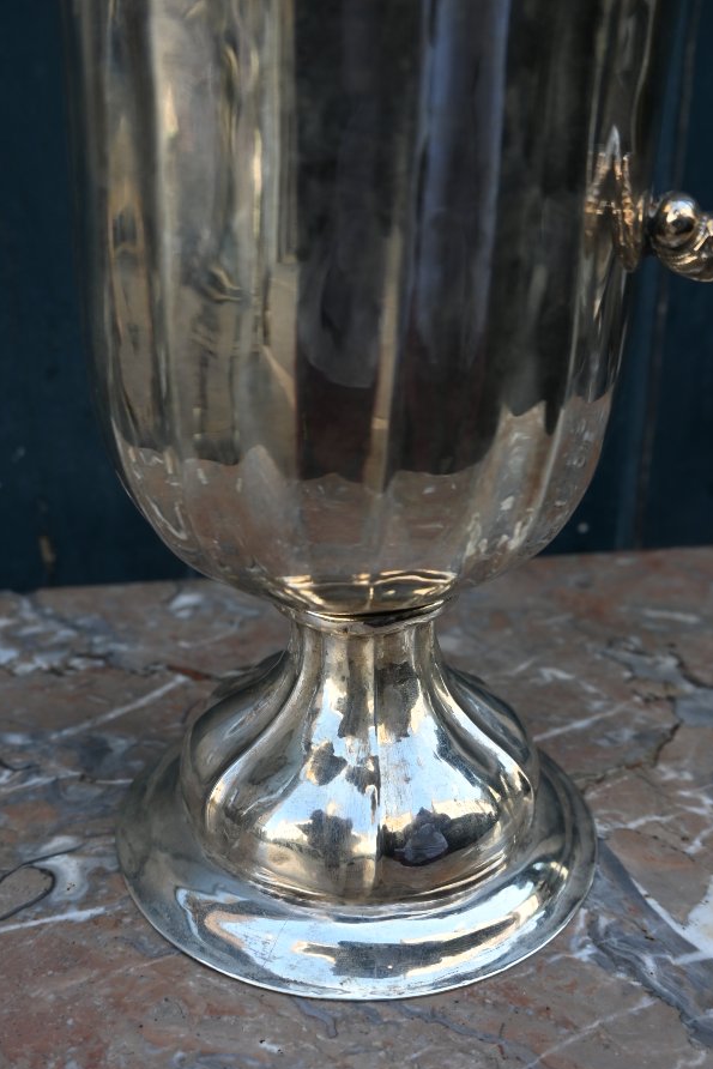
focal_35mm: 39
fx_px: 1168
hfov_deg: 33.9
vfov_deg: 48.9
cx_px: 336
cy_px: 641
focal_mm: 19.5
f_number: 4.5
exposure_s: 1/250
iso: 200
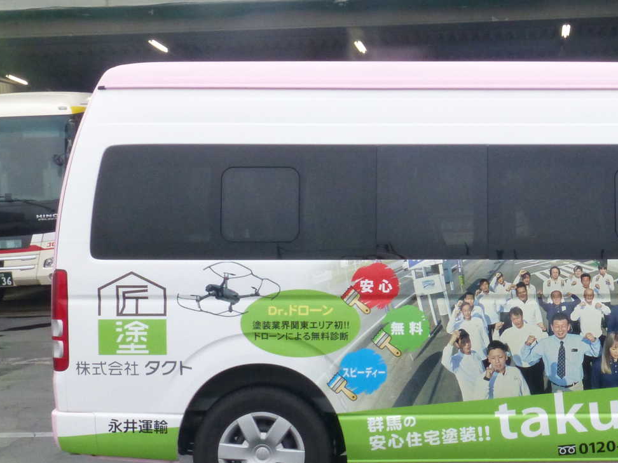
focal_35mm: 81
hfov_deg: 23.4
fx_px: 1446
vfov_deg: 18.2
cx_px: 570
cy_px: 310
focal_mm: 7.4
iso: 400
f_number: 8
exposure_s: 1/40
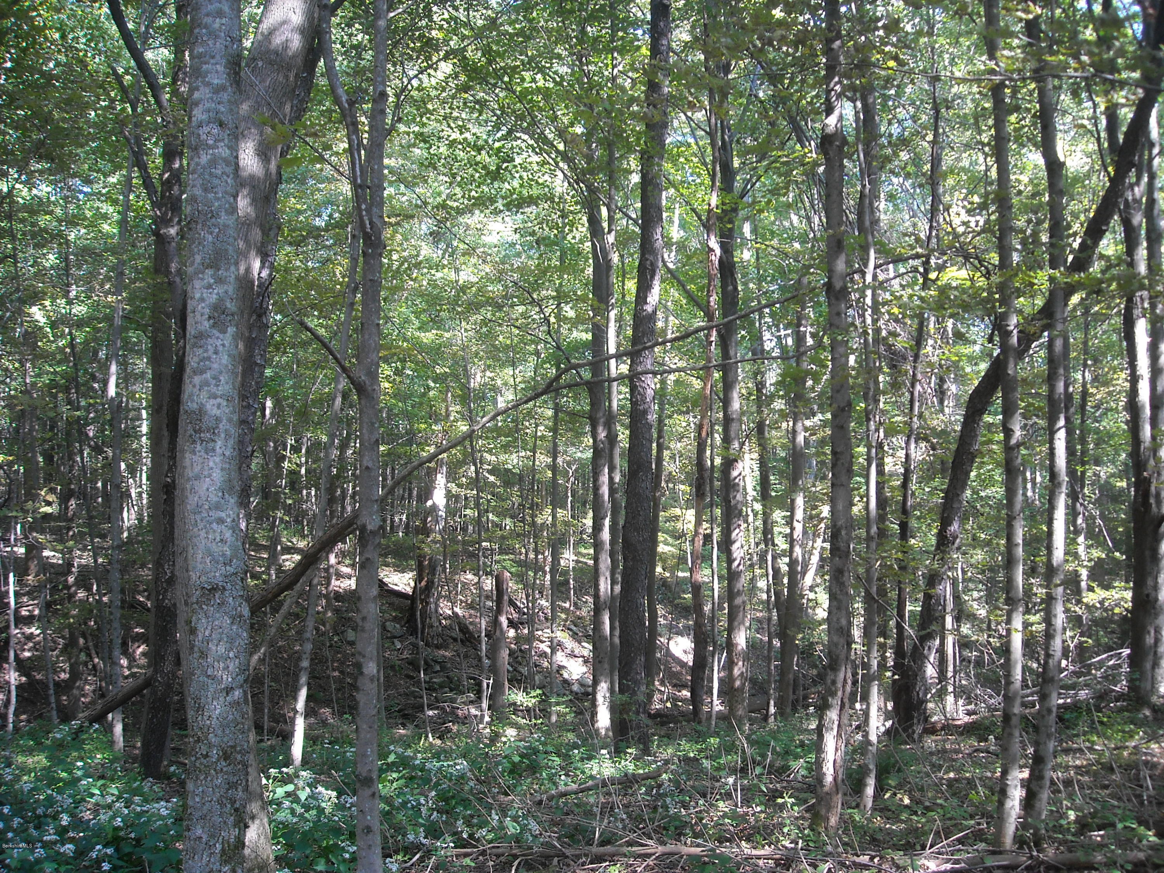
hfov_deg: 52.6
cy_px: 436
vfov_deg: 40.7
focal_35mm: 35
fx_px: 1177
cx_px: 582
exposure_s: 1/60
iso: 129
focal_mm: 5.7
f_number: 2.8
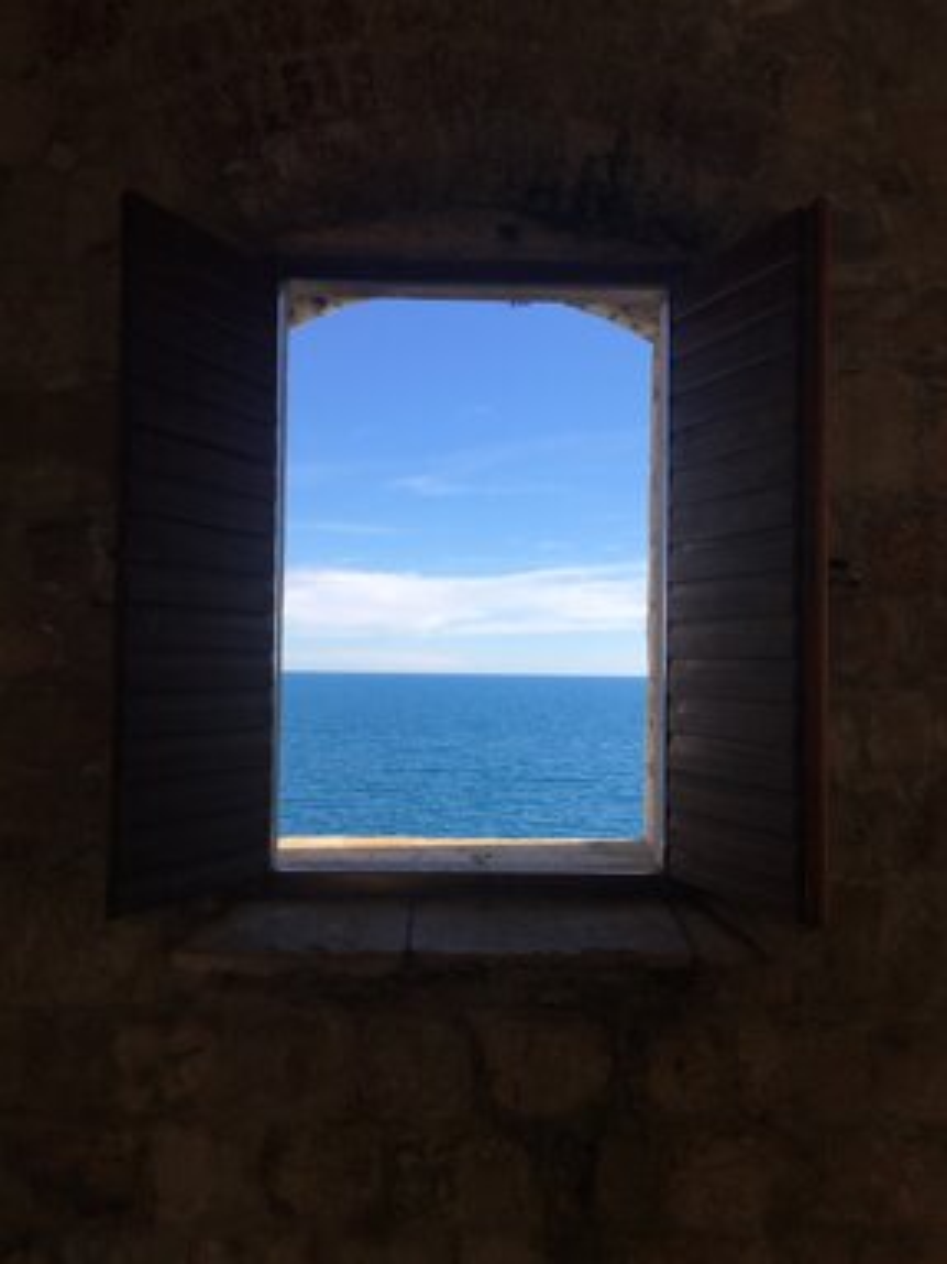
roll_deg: -1.7
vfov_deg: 61.7
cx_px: 474
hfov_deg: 48.2
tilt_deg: +2.7
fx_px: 1058
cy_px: 632
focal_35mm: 29
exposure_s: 1/950
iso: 25
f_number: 2.2
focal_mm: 4.15
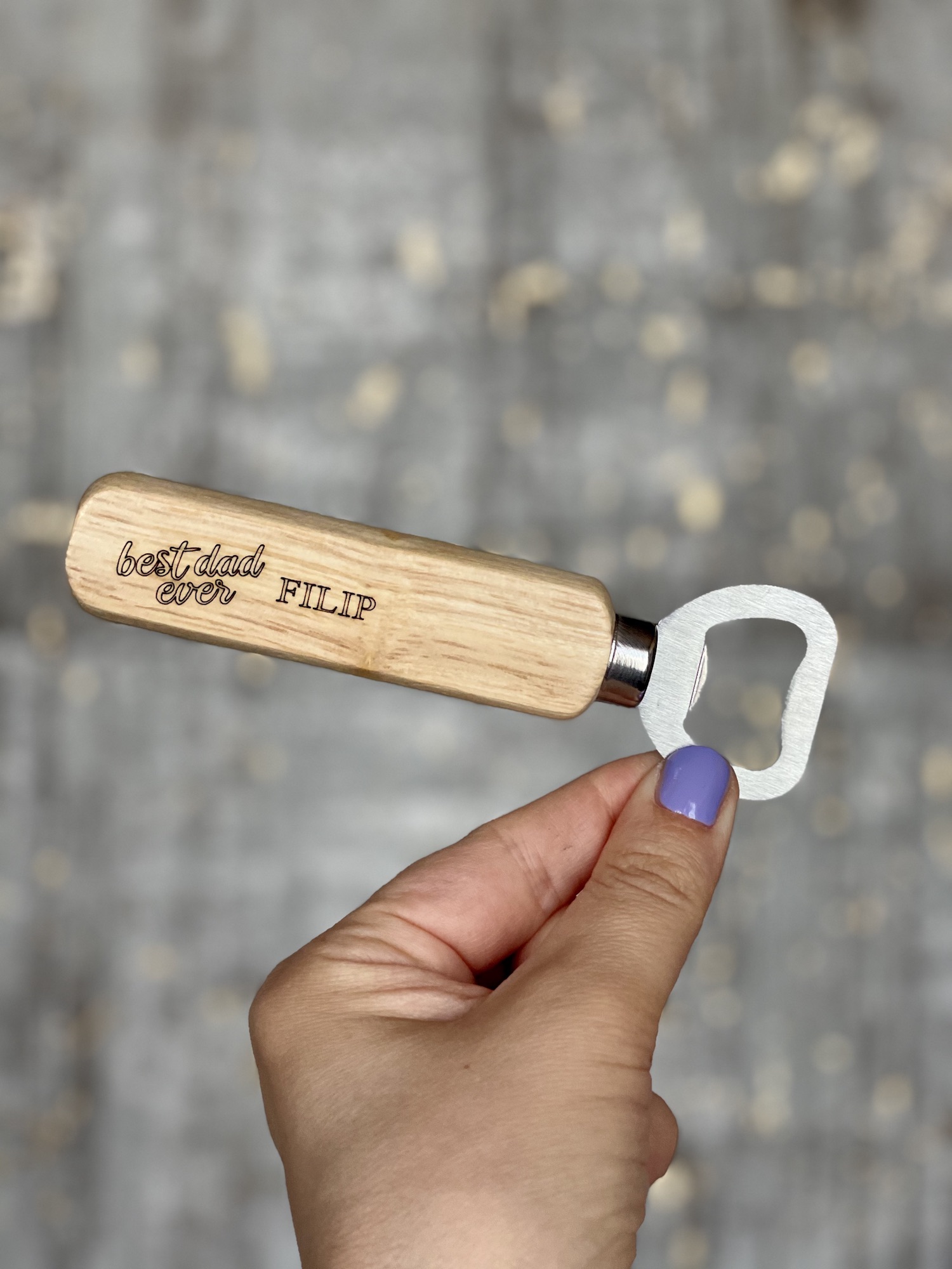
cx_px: 476
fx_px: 1907
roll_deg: +0.0
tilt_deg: +2.5
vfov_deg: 36.8
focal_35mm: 52
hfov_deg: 28.0
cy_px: 634
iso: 125
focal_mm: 6
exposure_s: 1/122
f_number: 2
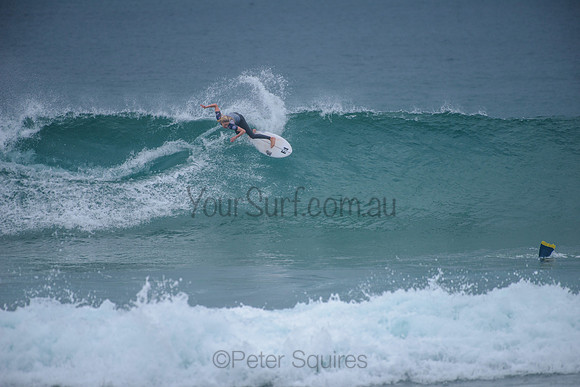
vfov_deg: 2.8
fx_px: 8057
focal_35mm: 500
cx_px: 290
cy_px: 194
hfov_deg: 4.1
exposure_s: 1/2000
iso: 220
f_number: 5.6
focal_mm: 500
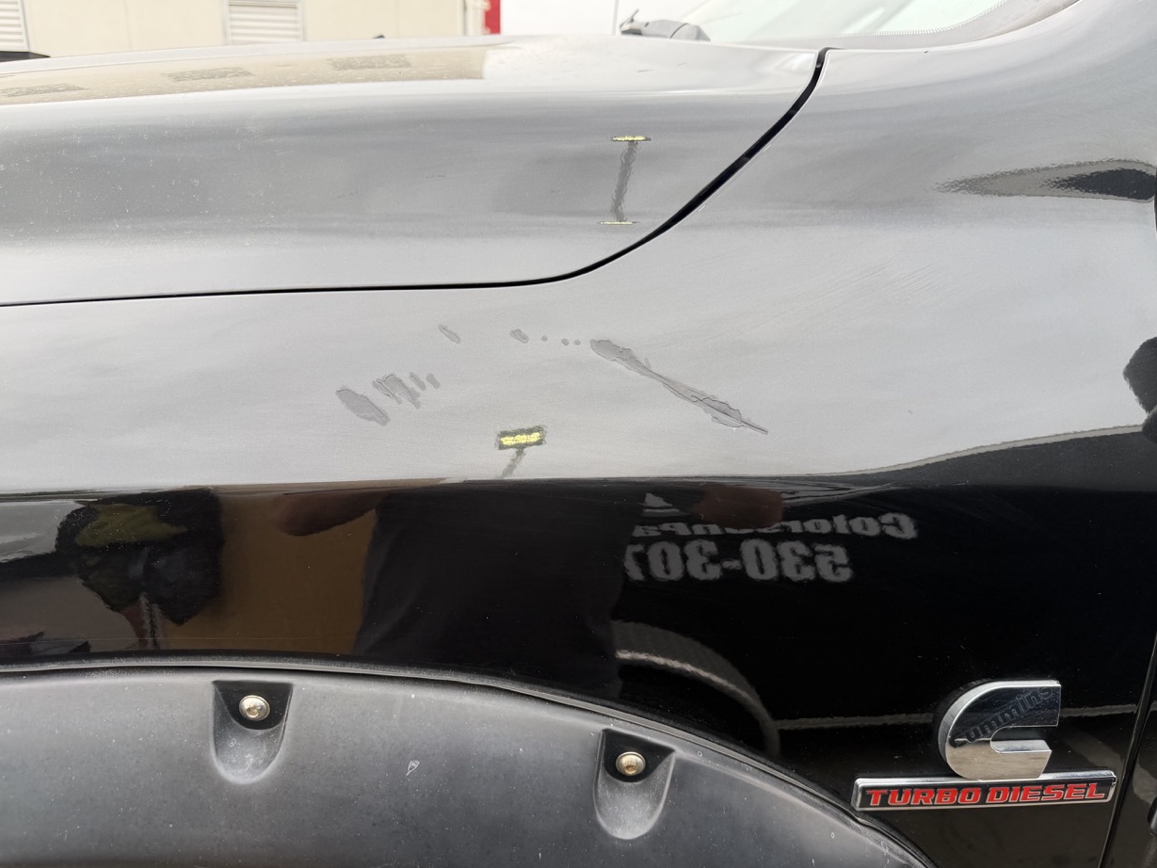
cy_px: 437
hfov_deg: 69.4
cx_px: 585
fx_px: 836
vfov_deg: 54.9
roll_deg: +0.0
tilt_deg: -17.9
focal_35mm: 25
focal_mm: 6.76
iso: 80
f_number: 1.78
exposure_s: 1/772
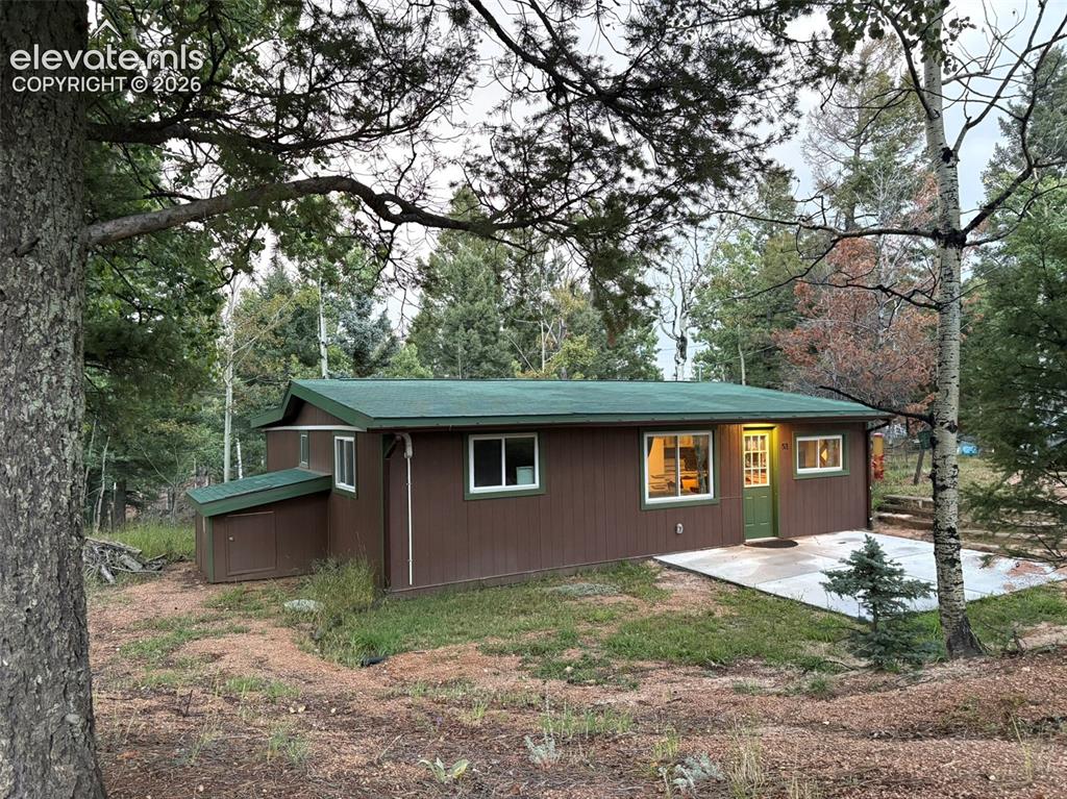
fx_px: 801
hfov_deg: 67.3
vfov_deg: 53.0
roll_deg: +0.7
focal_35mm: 26
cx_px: 534
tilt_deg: +0.3
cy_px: 400
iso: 400
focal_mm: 5.96
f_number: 1.6
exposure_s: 1/60
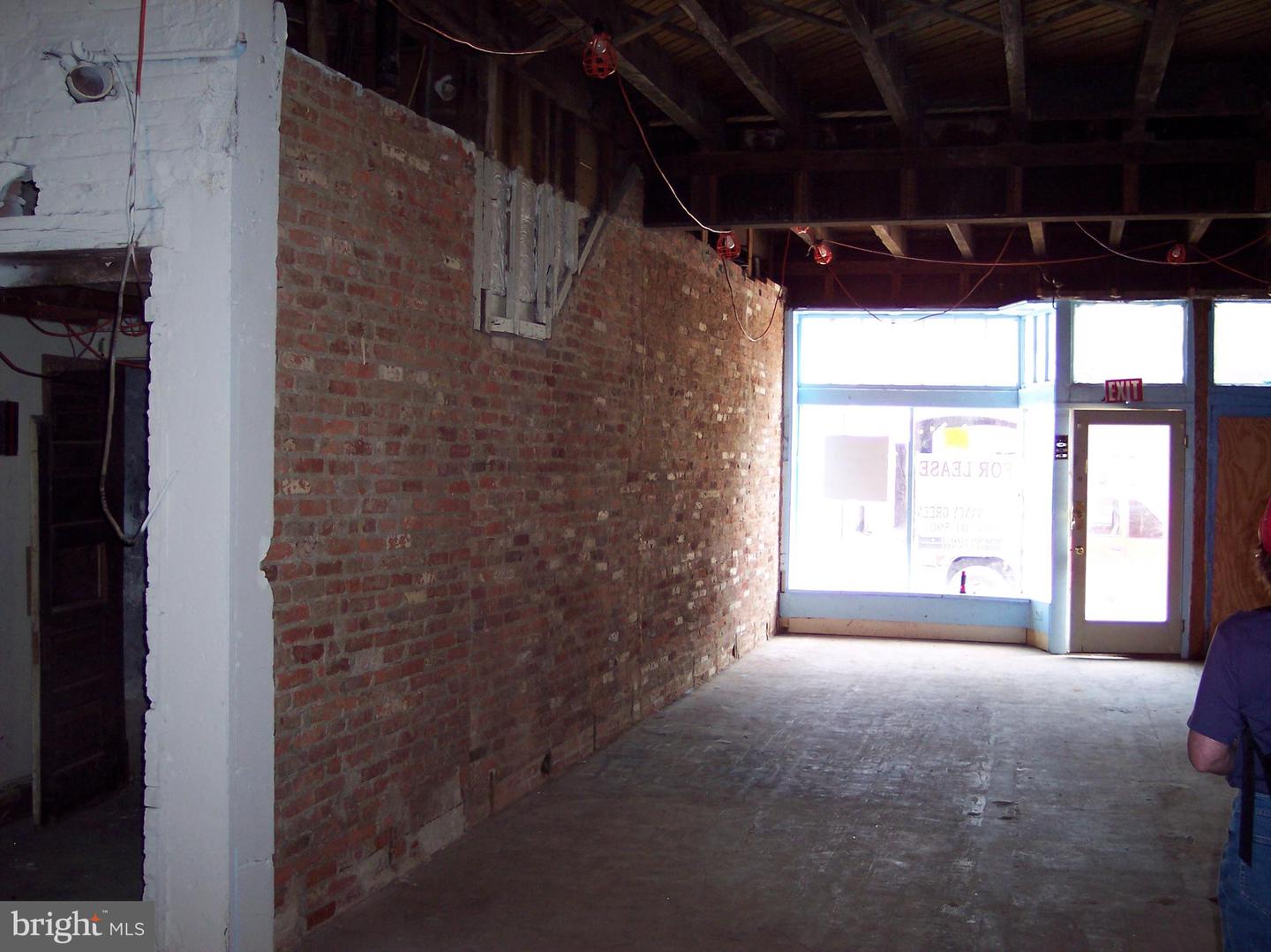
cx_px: 636
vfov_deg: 37.7
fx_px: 1394
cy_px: 476
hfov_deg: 49.0
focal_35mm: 38
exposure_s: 1/30
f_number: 2.8
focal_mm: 8
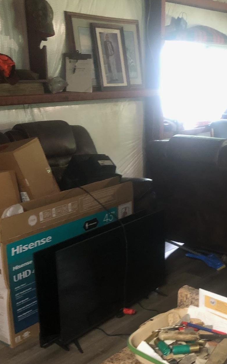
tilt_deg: -17.8
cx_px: 210
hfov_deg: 25.4
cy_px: 227
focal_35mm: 49
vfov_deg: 40.8
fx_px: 485
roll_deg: -2.1
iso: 100
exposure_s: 1/12
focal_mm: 3.99
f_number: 1.8
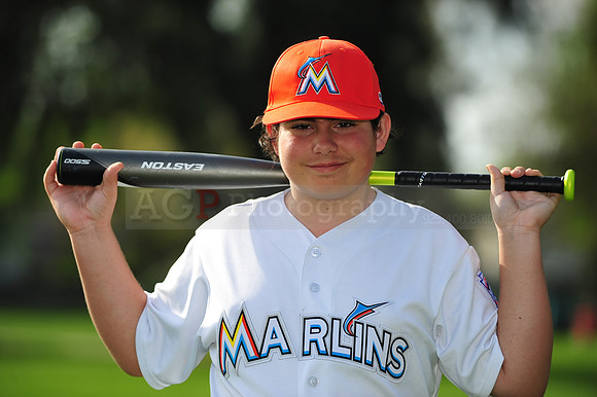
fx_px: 3315
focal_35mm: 200
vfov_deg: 6.9
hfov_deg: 10.3
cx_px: 298
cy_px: 198
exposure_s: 1/1000
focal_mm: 200
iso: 200
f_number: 4.5
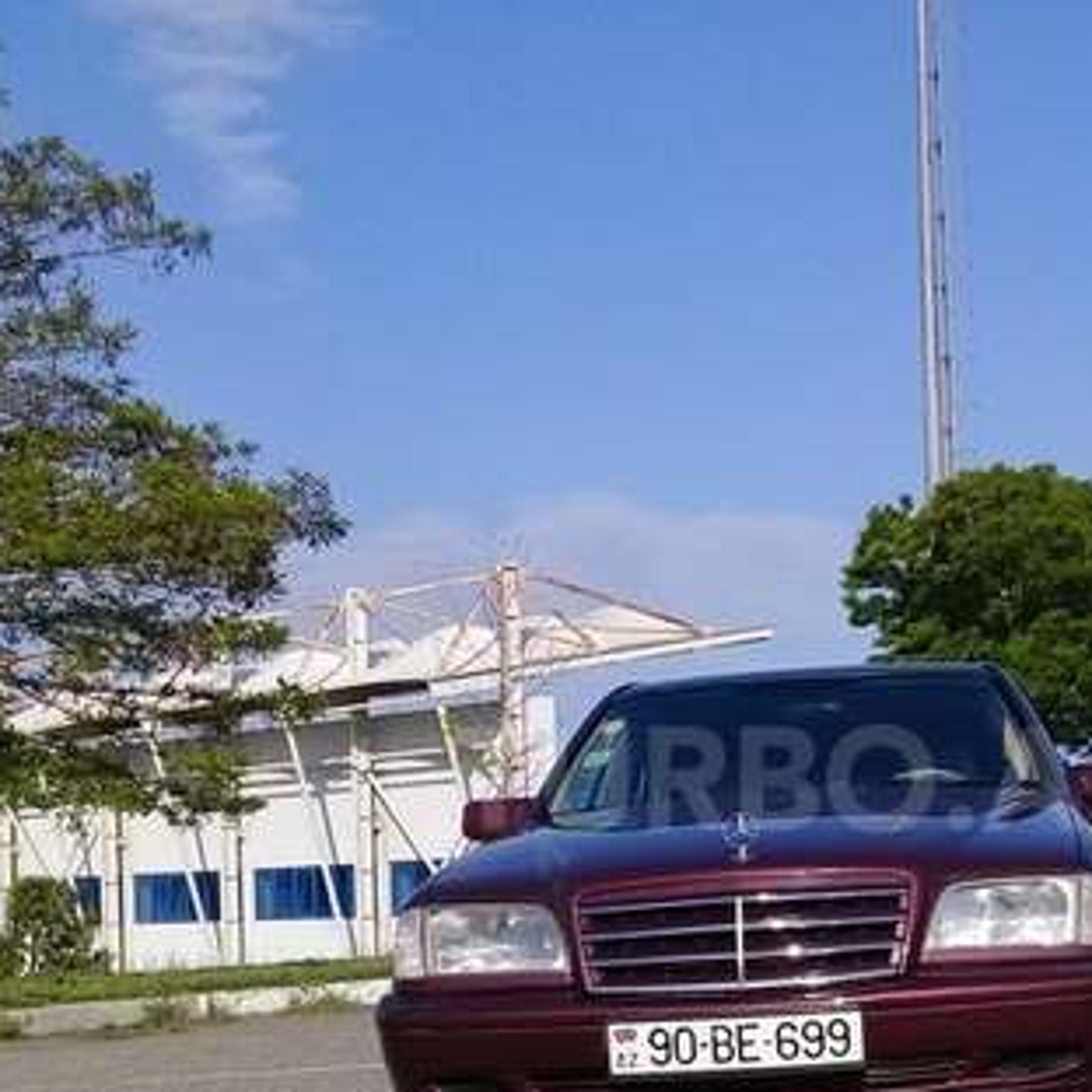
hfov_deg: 29.1
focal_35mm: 58
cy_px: 779
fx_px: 2070
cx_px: 812
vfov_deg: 29.2
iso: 50
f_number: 2.2
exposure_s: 1/1520
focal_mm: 3.3
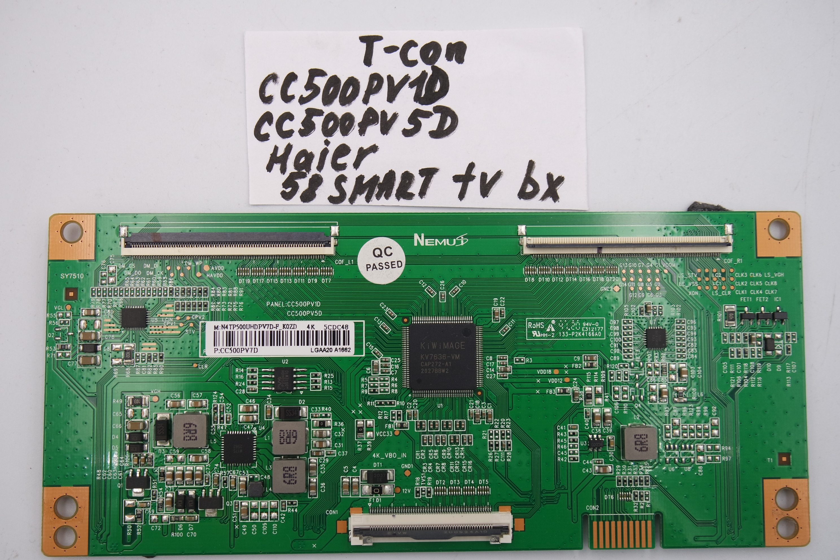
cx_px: 420
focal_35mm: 37
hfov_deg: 51.9
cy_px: 280
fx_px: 863
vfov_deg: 35.9
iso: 160
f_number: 5
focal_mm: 14
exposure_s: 1/100
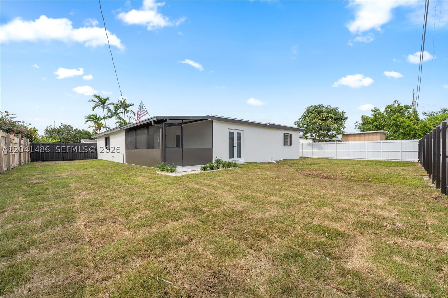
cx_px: 224
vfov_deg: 81.2
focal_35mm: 14
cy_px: 149
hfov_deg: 104.3
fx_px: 174
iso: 100
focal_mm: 14
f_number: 8
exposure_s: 1/60
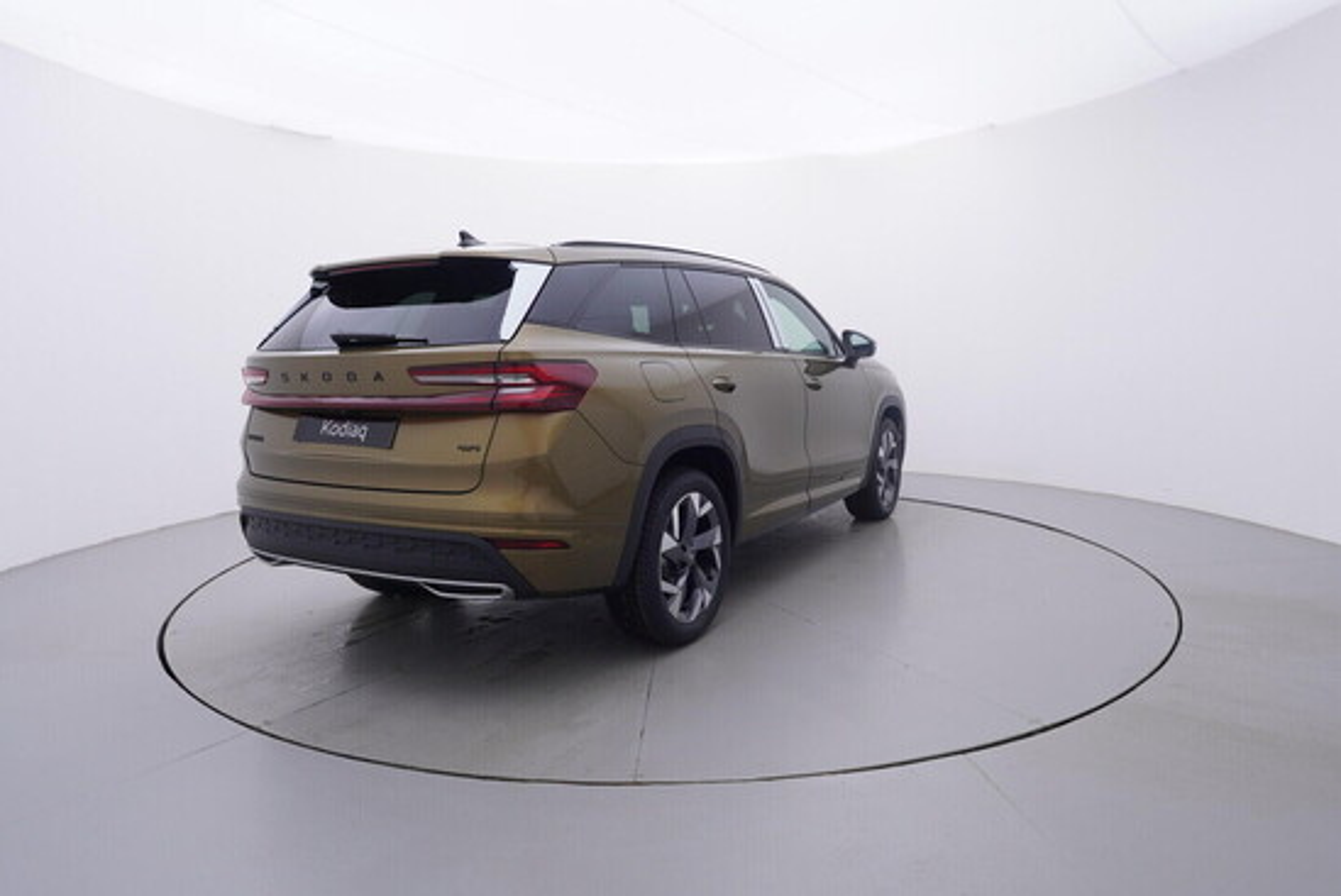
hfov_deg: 77.3
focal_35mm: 22
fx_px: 839
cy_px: 448
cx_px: 670
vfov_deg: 56.2
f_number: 5
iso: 200
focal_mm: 15
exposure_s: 1/80
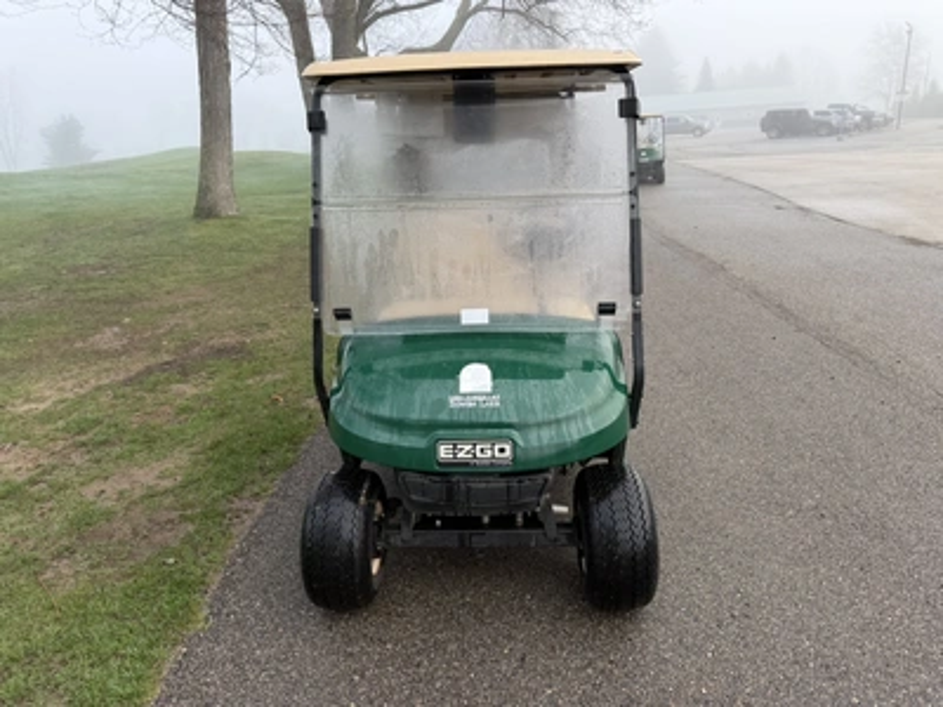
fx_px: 654
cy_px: 354
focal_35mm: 24
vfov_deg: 56.8
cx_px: 472
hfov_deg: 71.6
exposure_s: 1/575
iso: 80
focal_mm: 6.76
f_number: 1.78
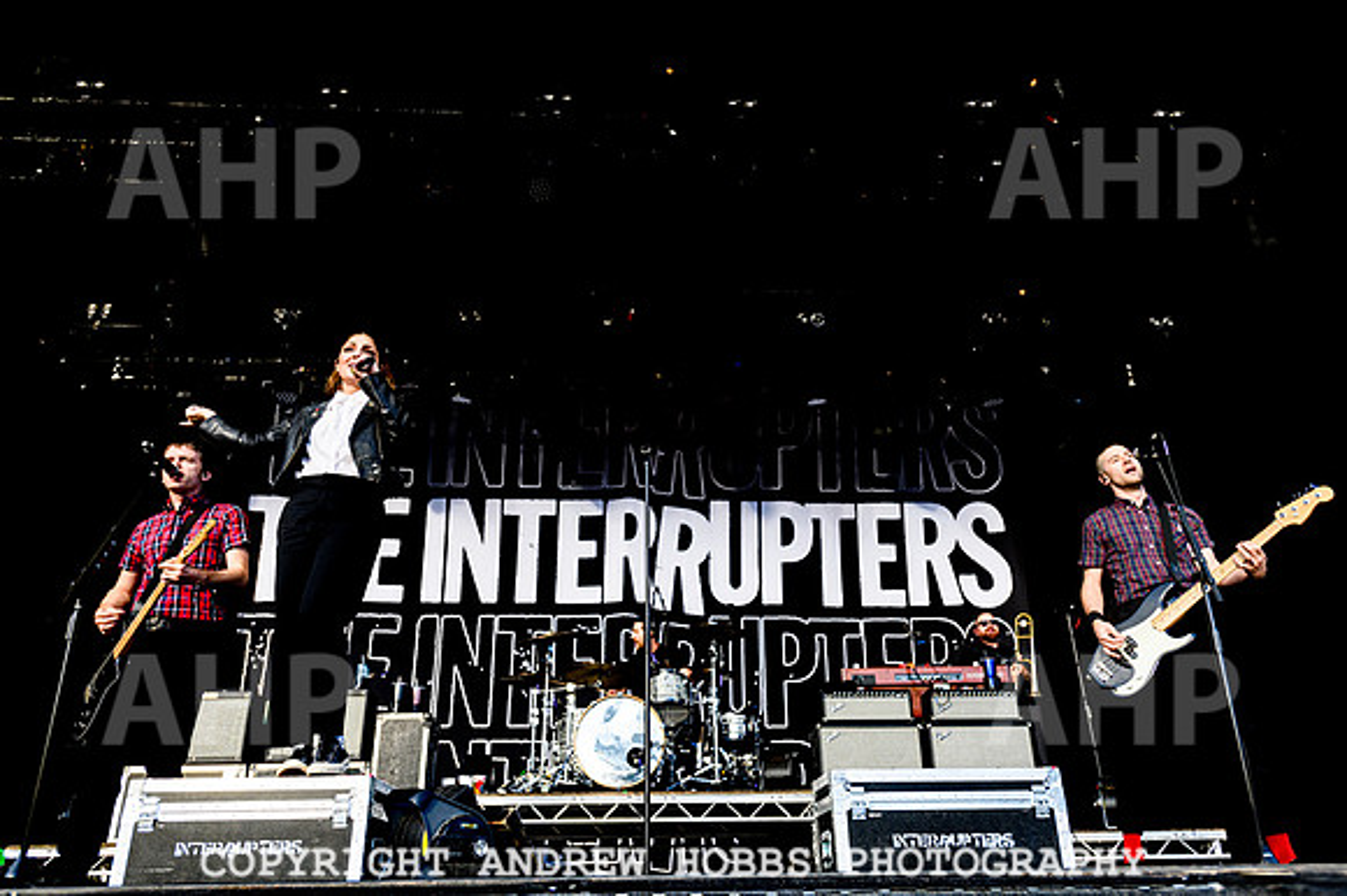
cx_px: 674
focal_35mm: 28
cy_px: 448
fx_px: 1048
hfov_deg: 65.5
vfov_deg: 46.3
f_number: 4.5
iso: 400
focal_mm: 28
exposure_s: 1/1600
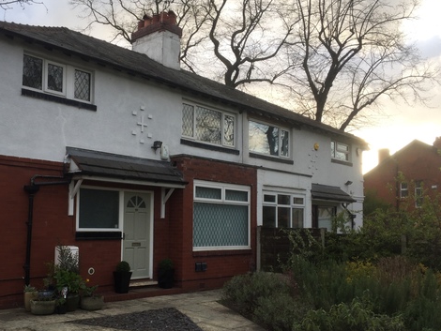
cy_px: 198
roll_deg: -0.7
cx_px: 175
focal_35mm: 37
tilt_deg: +3.6
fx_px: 472
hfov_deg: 49.8
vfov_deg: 38.5
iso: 32
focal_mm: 4.15
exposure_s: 1/214
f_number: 2.2
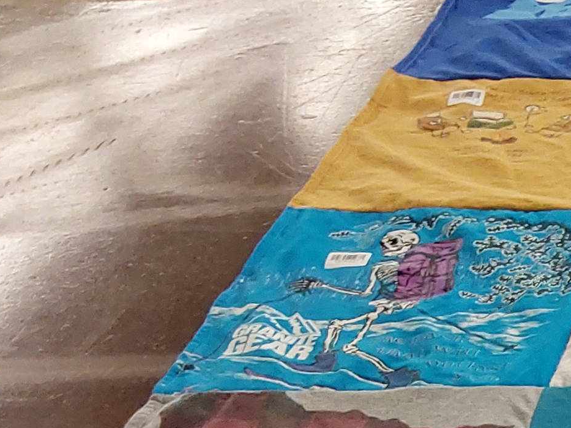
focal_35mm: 98
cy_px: 728
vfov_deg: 13.7
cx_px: 991
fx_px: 1616
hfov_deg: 17.0
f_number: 1.9
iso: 100
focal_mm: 2.91
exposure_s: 1/50
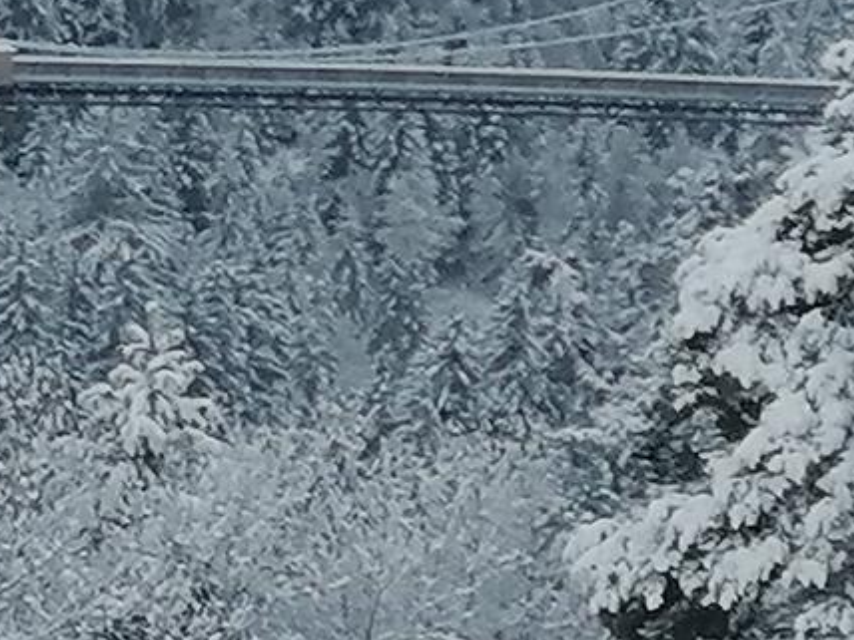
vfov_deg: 4.1
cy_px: -12
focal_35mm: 361
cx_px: 68
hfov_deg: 5.5
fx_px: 8906
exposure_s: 1/510
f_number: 1.8
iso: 50
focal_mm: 3.95
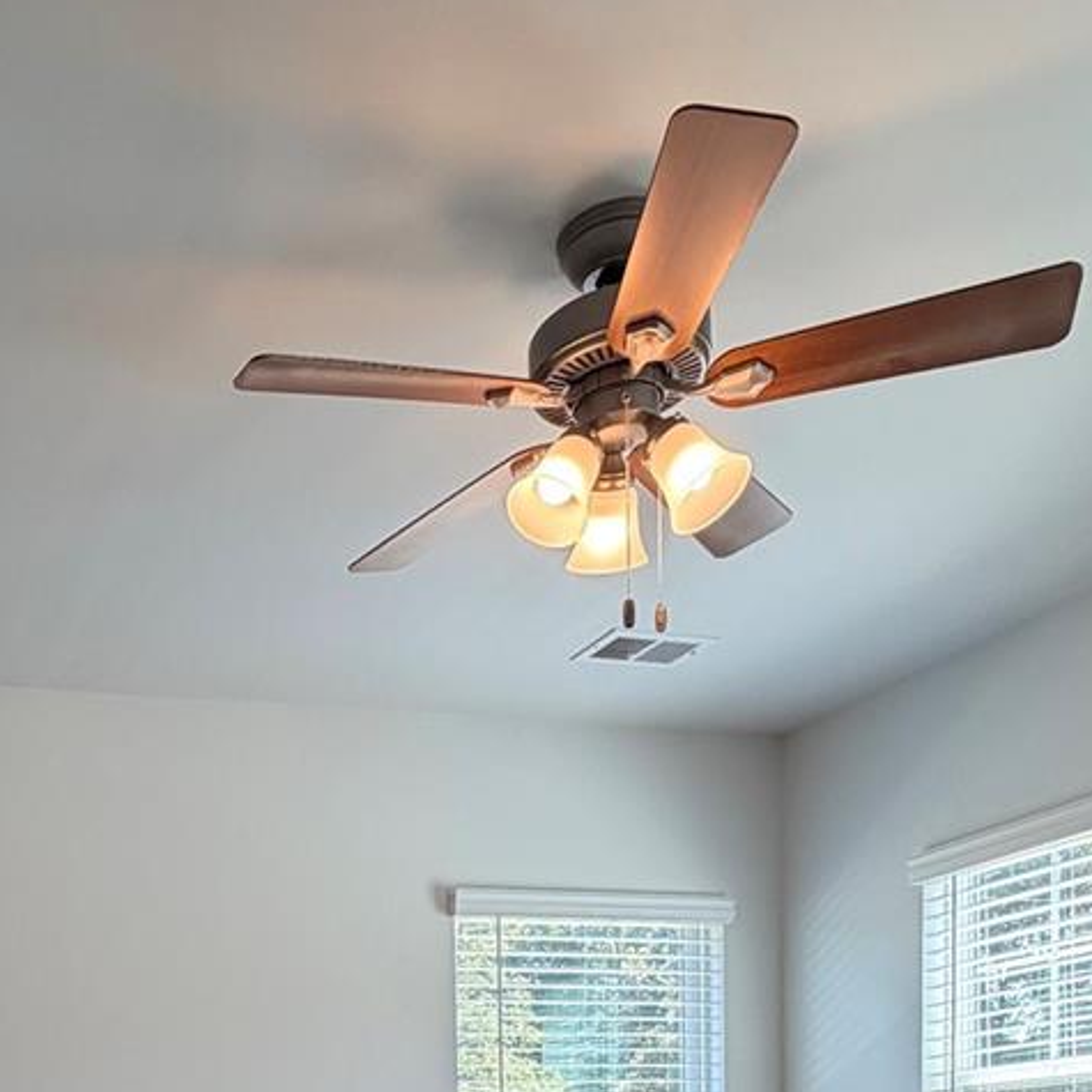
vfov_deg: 34.1
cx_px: 177
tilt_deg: -2.8
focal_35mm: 40
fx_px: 1428
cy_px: 1299
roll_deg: +1.6
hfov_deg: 39.7
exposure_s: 1/120
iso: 125
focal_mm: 2.22
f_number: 2.2
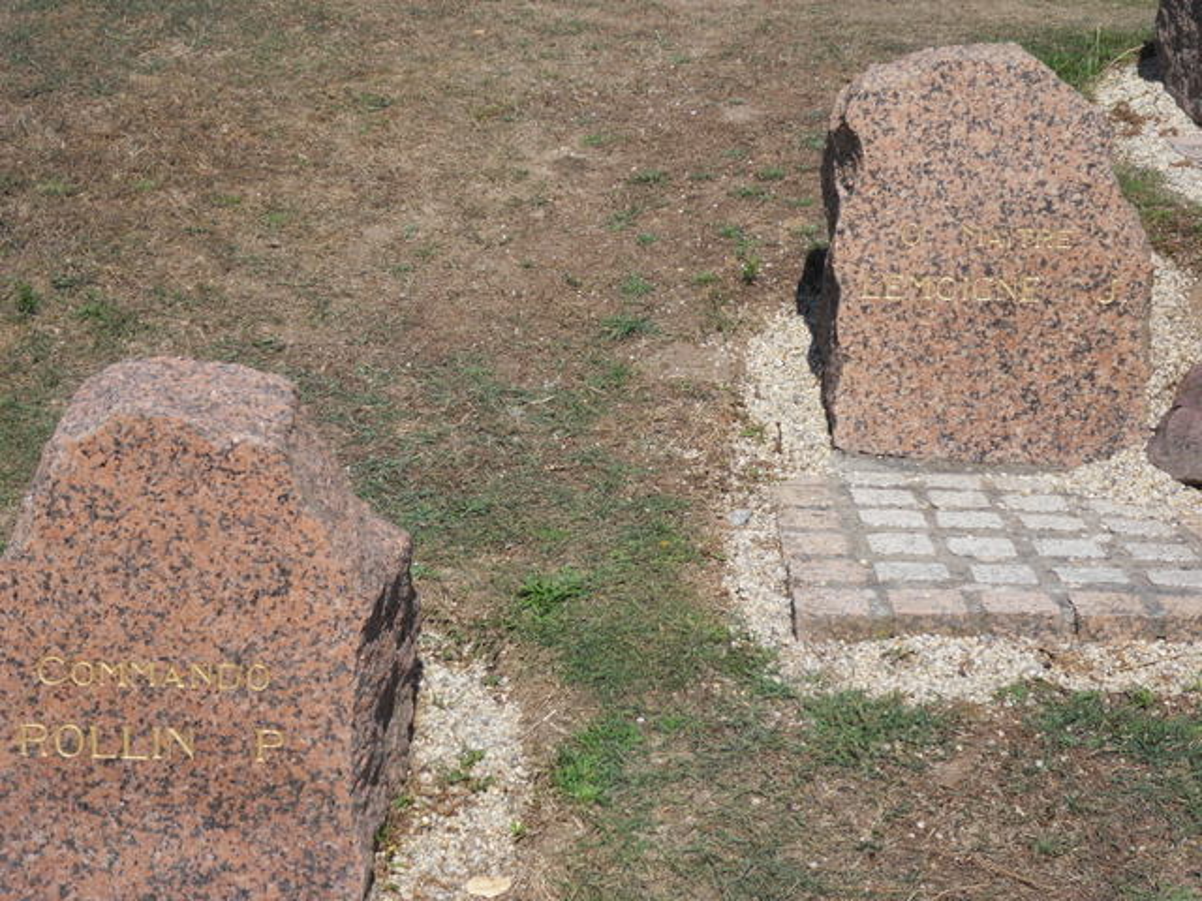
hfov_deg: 28.6
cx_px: 601
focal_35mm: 68
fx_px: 2361
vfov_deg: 21.6
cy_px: 450
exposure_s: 1/180
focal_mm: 12.2
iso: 80
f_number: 11.3
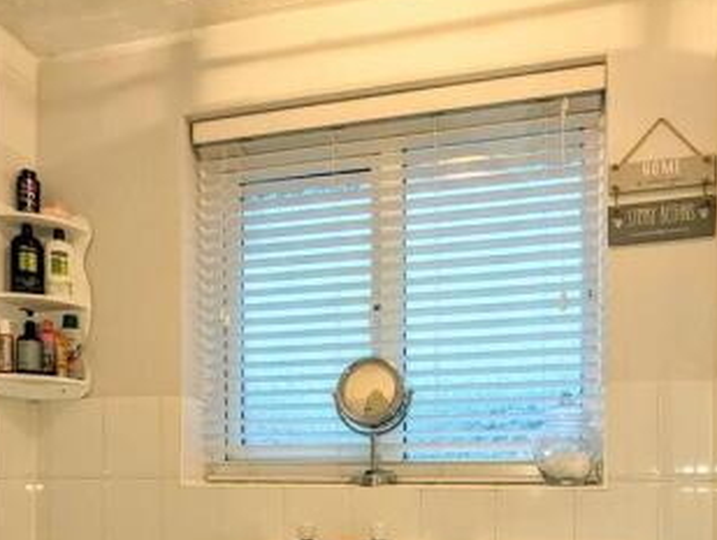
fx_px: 623
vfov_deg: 43.3
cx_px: 383
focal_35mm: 30
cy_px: 476
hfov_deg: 59.8
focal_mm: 2.35
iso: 507
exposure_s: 1/100
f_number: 2.2
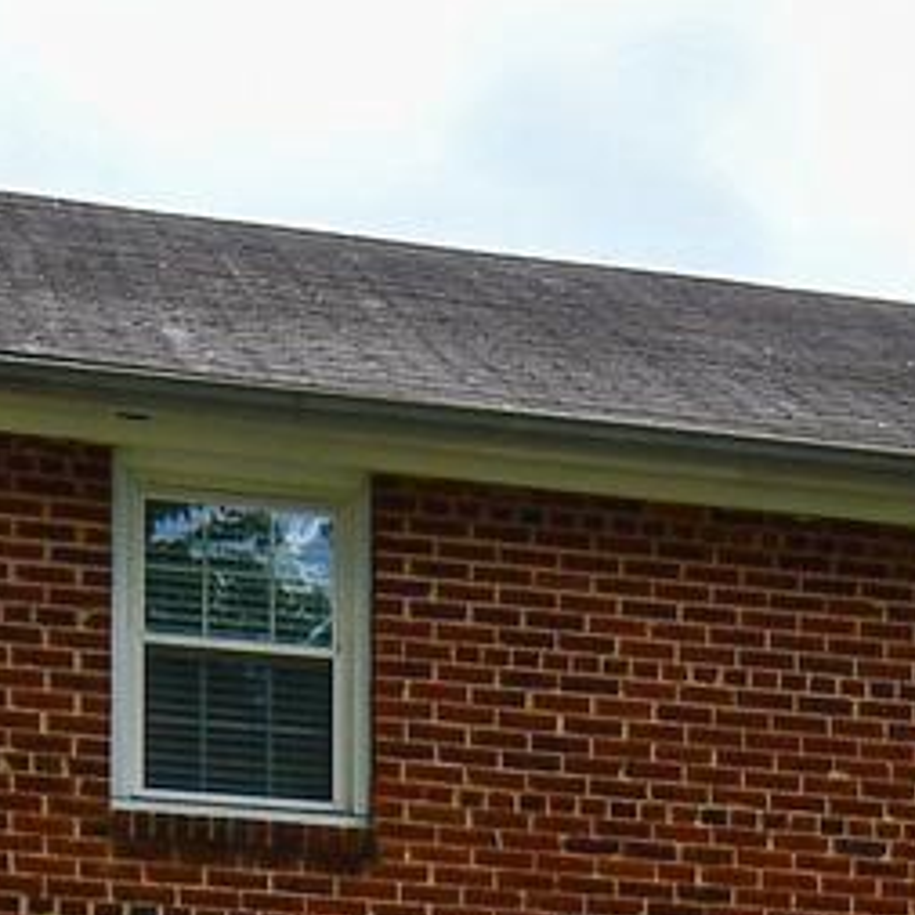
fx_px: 3708
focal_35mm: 124
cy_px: 1759
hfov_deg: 14.0
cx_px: 676
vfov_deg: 12.6
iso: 180
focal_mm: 12
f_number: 8
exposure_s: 1/250
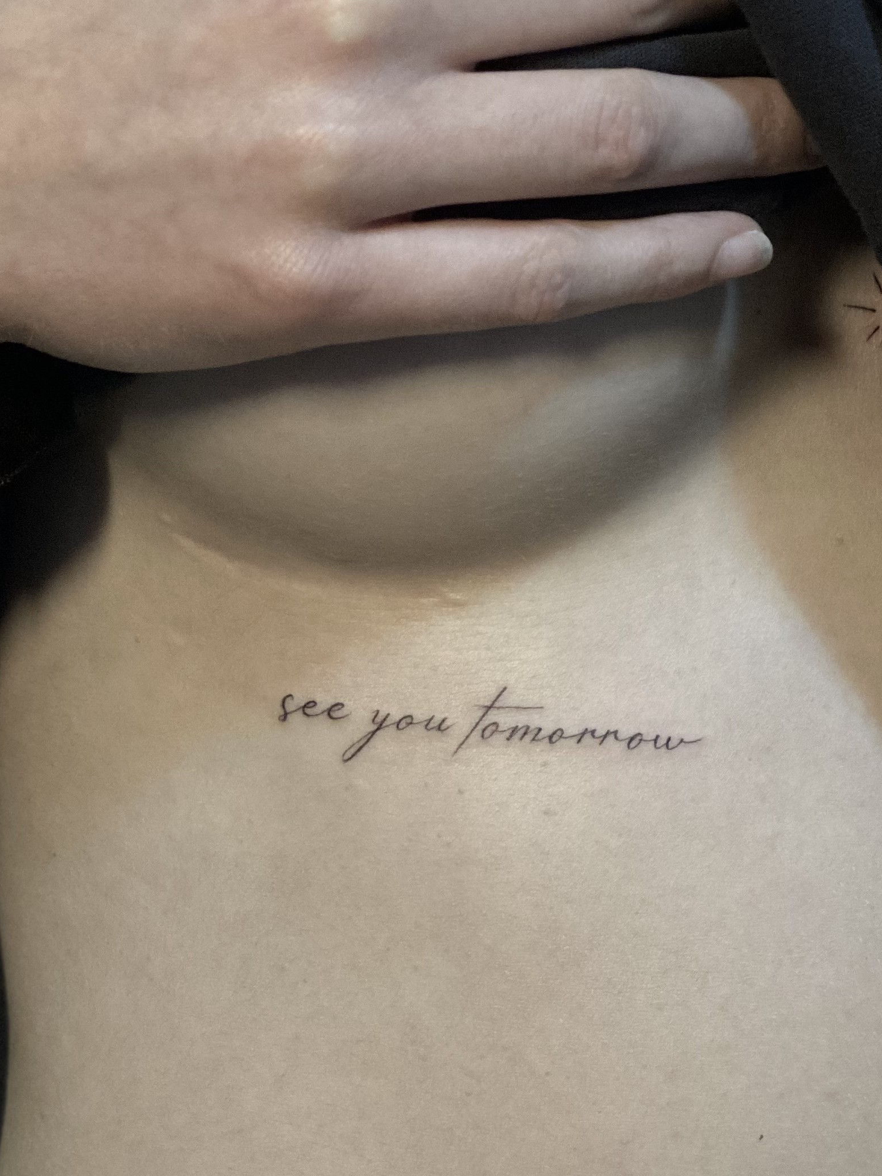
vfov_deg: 19.4
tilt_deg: -11.9
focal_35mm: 101
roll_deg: -6.1
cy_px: 734
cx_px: 318
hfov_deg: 14.6
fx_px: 3431
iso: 200
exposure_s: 1/120
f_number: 2
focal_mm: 6
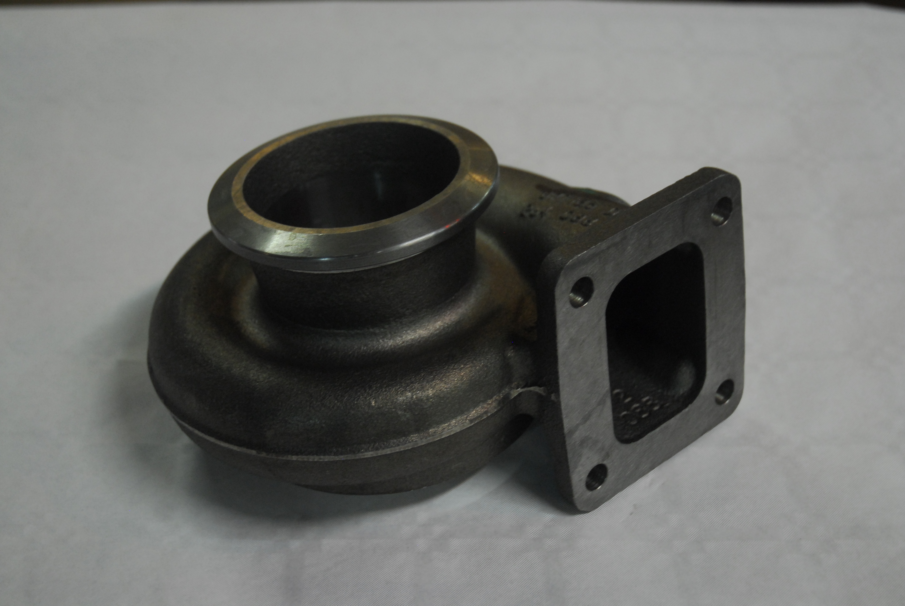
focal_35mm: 60
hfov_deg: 33.4
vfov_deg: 22.7
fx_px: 1510
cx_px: 452
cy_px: 303
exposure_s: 1/30
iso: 640
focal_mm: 40
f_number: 4.2
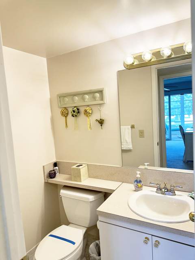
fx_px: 180
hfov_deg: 56.8
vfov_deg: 71.6
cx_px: 98
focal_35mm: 24
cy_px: 130
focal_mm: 6.86
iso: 64
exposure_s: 1/120
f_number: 1.78
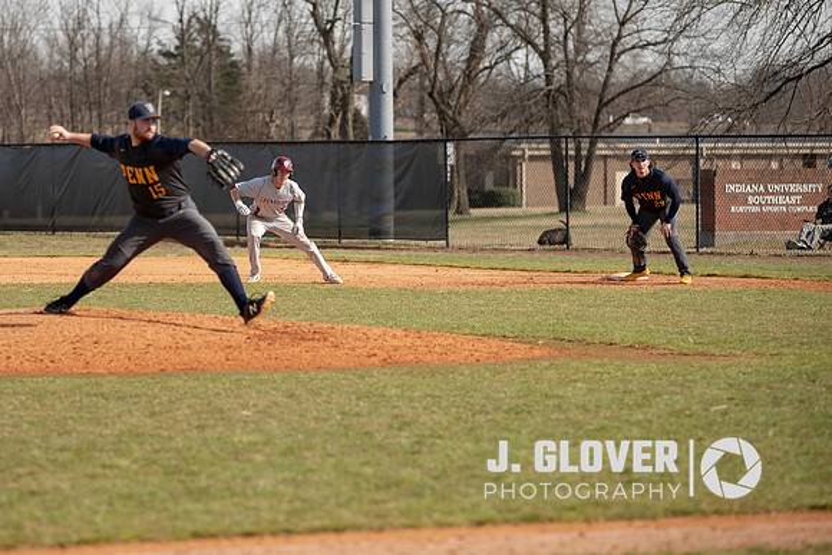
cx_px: 306
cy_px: 204
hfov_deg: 11.2
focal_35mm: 184
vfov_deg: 7.5
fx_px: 4252
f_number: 2.8
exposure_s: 1/1600
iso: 200
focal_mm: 131
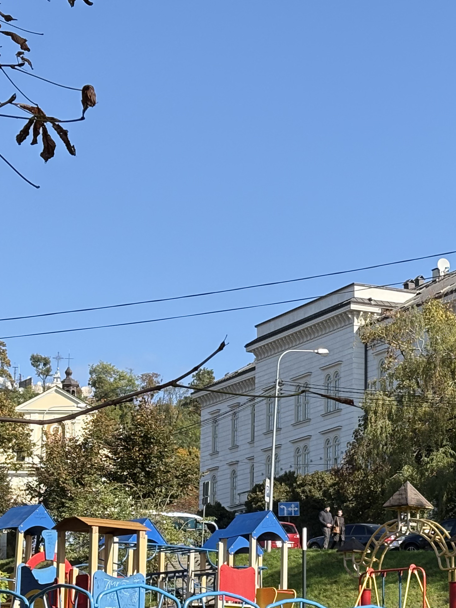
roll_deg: -0.3
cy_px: 399
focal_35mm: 108
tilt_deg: +10.4
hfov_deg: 13.6
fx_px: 1897
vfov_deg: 18.2
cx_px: 383
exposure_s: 1/1667
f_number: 1.6
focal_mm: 5.96
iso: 32
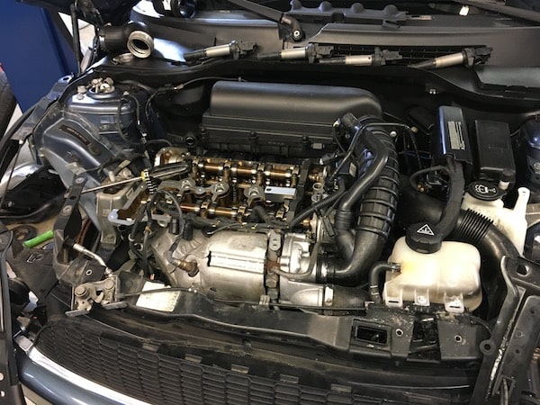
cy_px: 202
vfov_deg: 48.2
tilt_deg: -39.6
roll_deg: +2.5
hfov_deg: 61.7
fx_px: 452
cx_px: 270
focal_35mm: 29
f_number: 2.2
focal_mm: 4.15
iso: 200
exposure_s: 1/20
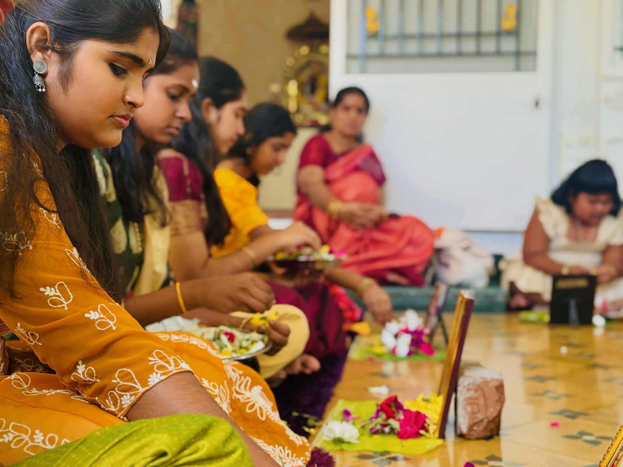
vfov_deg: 30.3
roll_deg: -0.3
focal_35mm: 48
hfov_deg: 39.7
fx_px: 864
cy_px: 234
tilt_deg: -1.0
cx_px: 312
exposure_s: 1/114
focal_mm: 6.76
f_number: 1.78
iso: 100
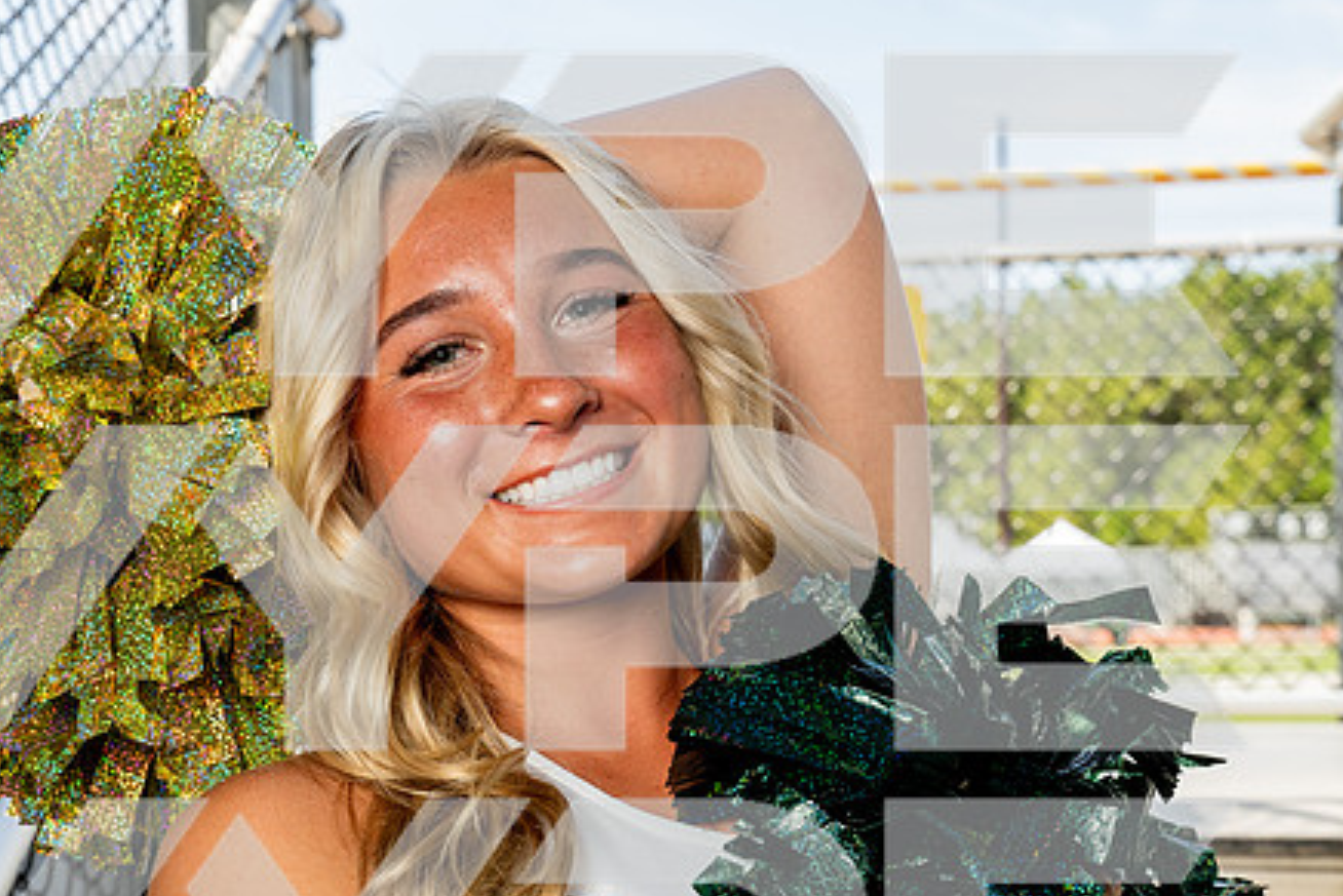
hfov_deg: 26.8
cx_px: 444
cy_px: 574
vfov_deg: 18.2
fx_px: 2799
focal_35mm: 75
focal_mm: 51
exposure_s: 1/250
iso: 400
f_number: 8
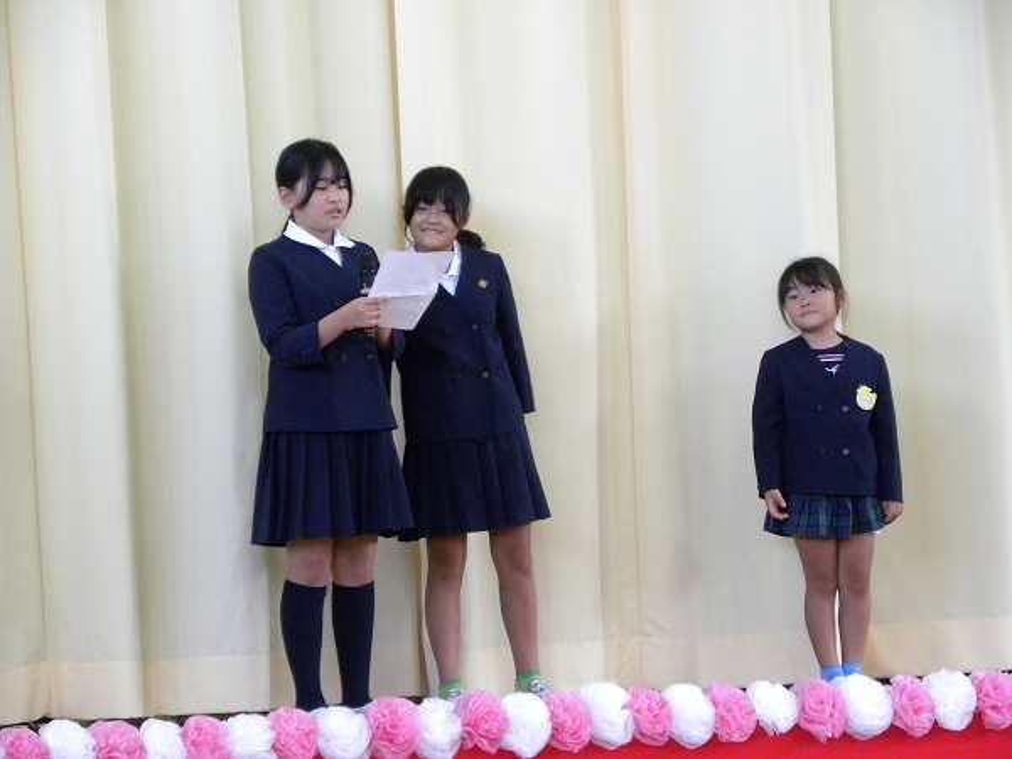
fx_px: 6198
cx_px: 506
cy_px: 380
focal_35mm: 212
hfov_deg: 9.3
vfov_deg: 7.0
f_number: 4.5
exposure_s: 1/61.4
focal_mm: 37.7
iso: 400
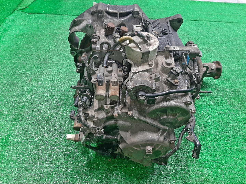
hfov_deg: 67.3
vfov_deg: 53.1
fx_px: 185
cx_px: 123
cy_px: 92
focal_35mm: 26
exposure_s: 1/50
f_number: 1.7
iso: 213
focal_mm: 3.93
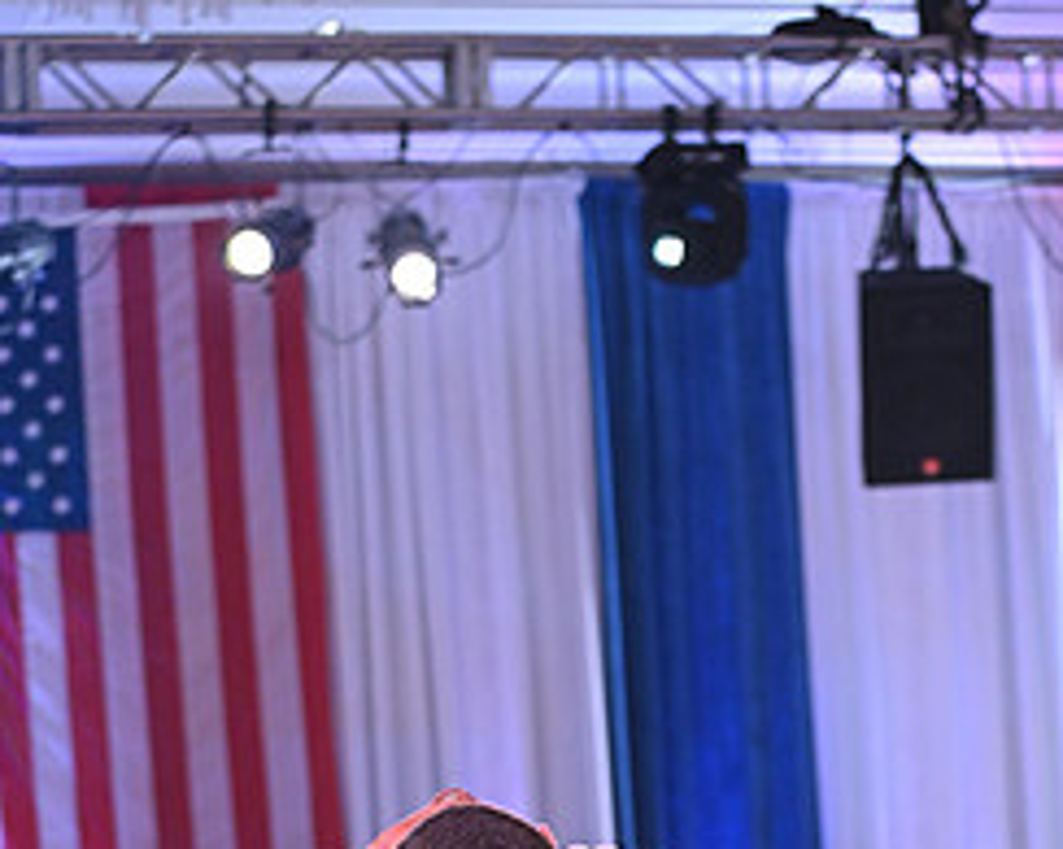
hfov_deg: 12.4
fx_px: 4906
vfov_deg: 9.6
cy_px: 1258
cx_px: 651
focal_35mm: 156
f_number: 4.5
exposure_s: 1/200
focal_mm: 70
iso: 1600
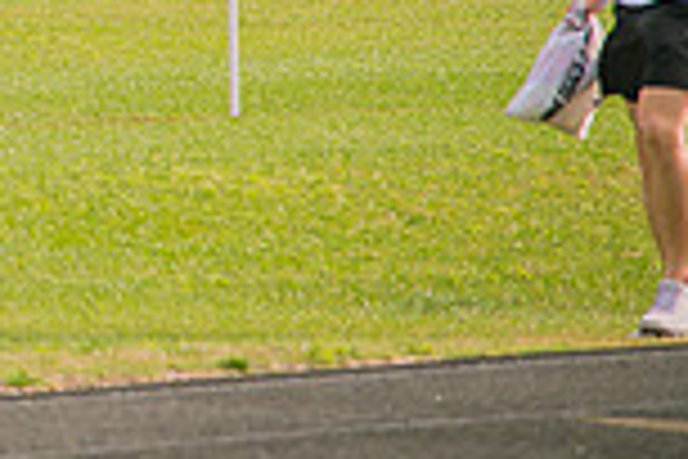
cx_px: -607
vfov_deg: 3.0
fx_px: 8714
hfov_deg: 4.5
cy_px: -243
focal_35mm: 456
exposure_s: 1/200
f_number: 4
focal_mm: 120
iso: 200
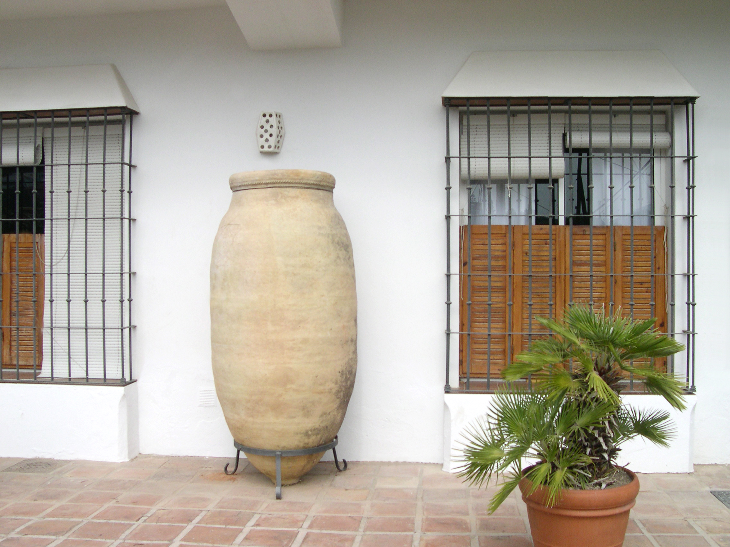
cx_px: 365
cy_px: 274
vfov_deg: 37.7
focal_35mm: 38
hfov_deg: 49.0
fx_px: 801
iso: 100
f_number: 7.6
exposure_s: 1/245
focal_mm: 8
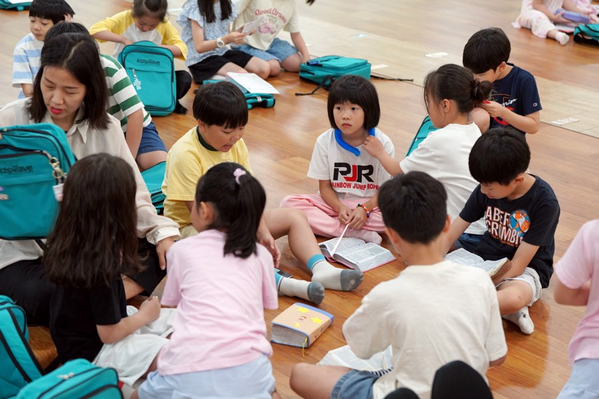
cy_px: 200
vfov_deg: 19.5
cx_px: 300
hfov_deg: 28.8
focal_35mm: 70
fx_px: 1165
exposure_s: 1/160
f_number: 4
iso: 1600
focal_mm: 70
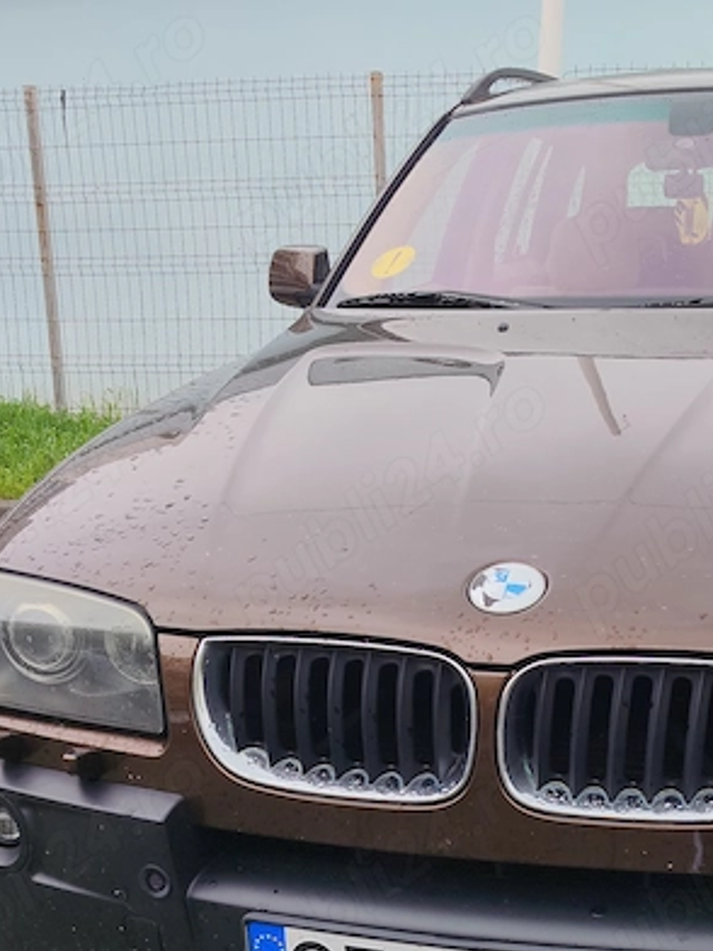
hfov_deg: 29.1
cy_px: 582
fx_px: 1346
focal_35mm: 49
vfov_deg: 38.7
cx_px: 558
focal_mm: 5.24
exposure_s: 1/612
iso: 52
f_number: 1.7
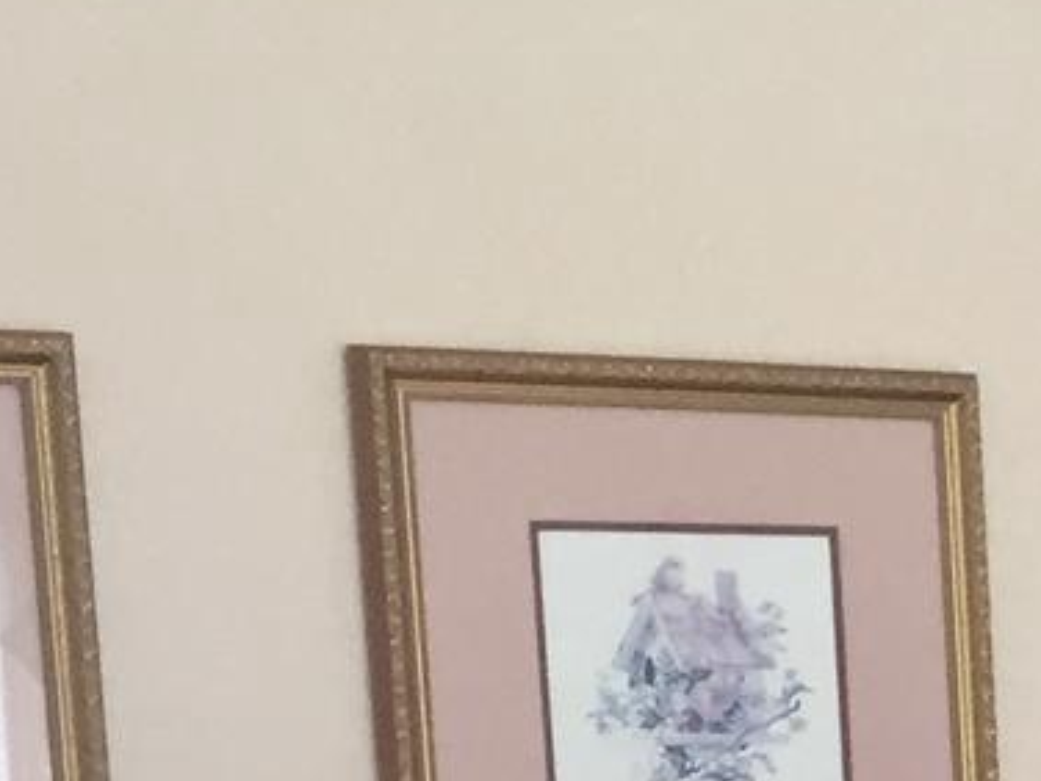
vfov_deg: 9.0
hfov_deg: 10.9
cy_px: 1426
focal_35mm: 158
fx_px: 4752
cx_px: 2384
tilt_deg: -5.2
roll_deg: -0.4
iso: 80
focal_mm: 4.15
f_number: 2.2
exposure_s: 1/30
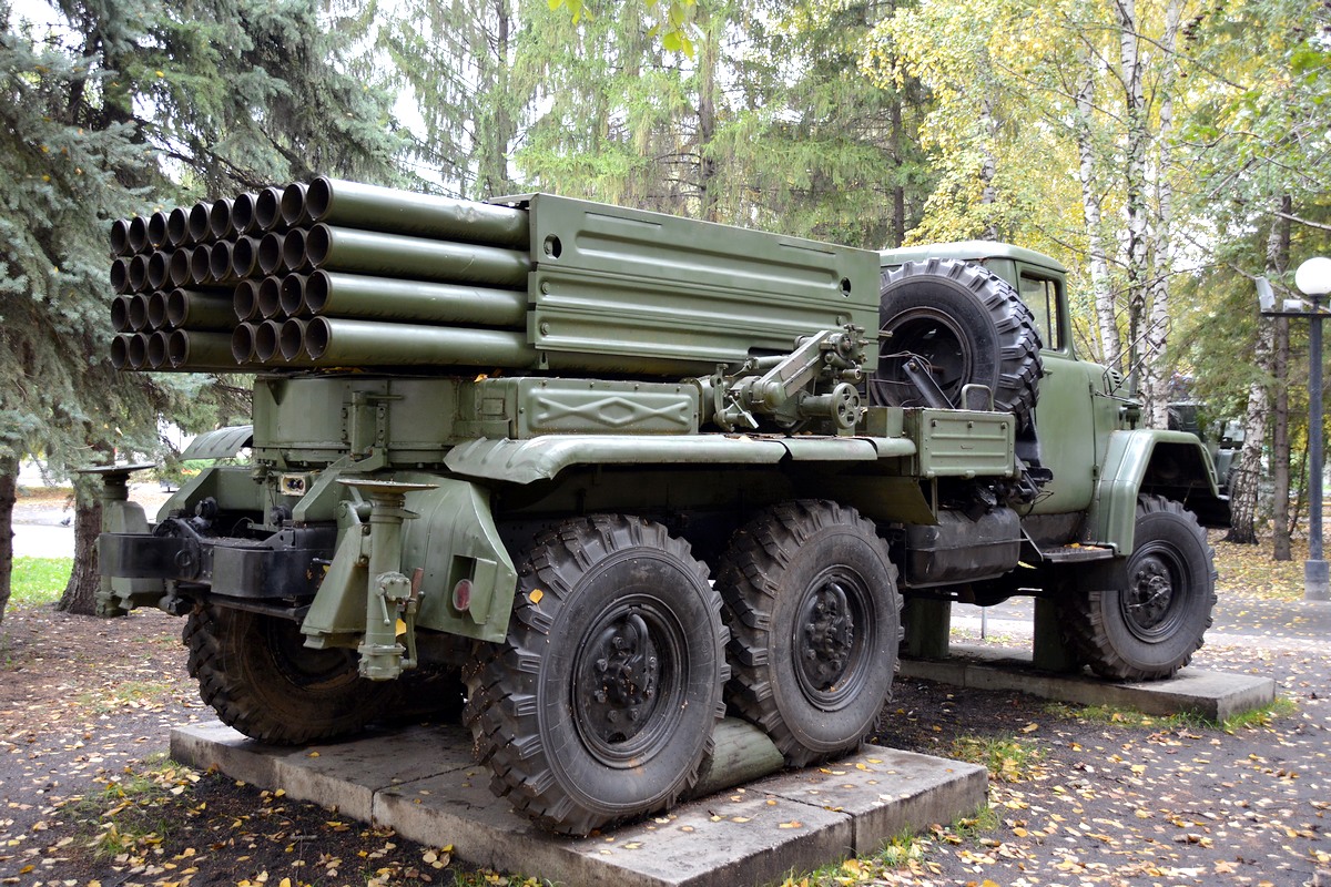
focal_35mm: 33
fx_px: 1220
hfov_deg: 57.2
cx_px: 666
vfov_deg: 40.0
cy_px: 444
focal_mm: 22
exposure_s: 1/60
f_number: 4
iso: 400
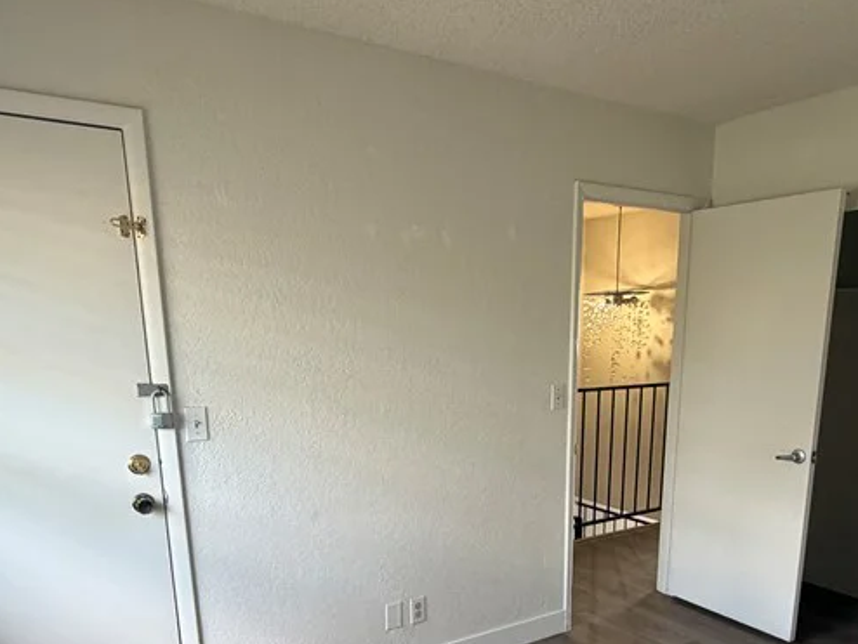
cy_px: 498
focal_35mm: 29
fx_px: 719
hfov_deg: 61.4
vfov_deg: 46.2
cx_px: 490
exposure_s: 1/60
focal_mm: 2.22
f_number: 2.2
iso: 200
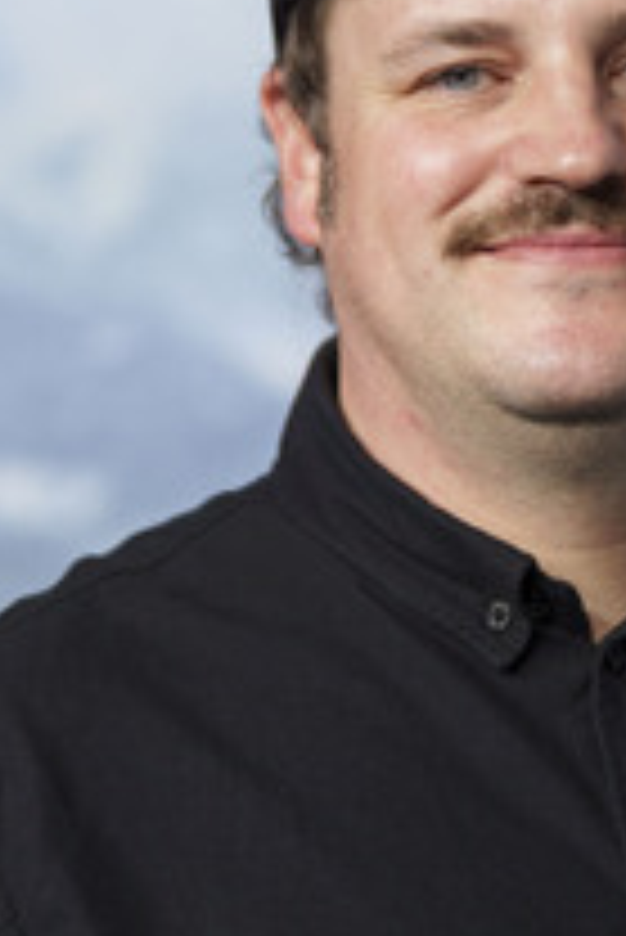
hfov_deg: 5.5
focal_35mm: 249
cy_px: 315
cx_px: 538
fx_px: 6483
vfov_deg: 8.3
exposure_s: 1/160
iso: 320
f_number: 2.8
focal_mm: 115
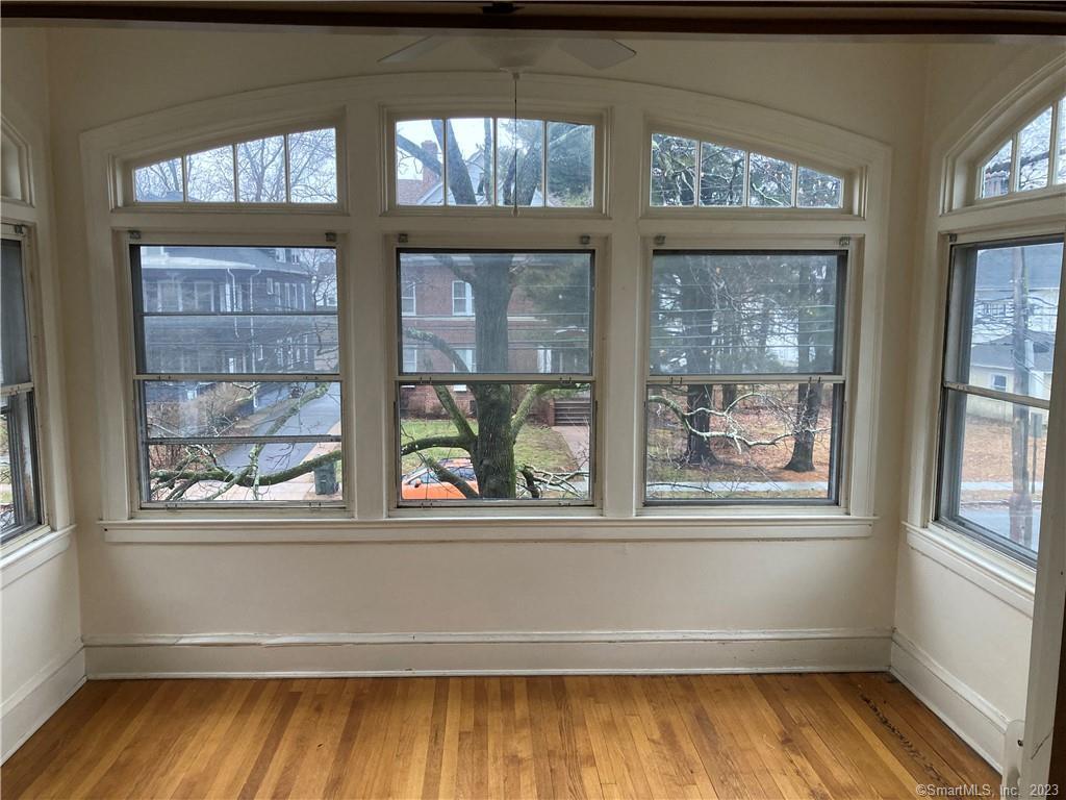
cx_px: 533
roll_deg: -0.4
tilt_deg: -6.8
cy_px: 400
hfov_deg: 63.4
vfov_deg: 49.7
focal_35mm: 28
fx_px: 862
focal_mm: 3.99
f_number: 1.8
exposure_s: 1/60
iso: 100
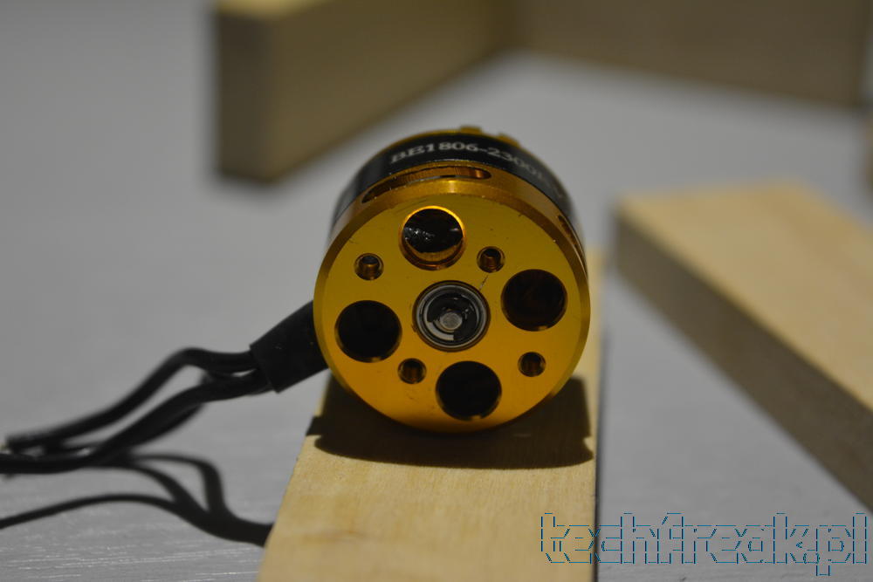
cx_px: 436
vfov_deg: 16.6
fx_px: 2001
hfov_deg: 24.6
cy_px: 291
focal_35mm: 82
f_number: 5.6
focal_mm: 55
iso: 720
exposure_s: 1/60
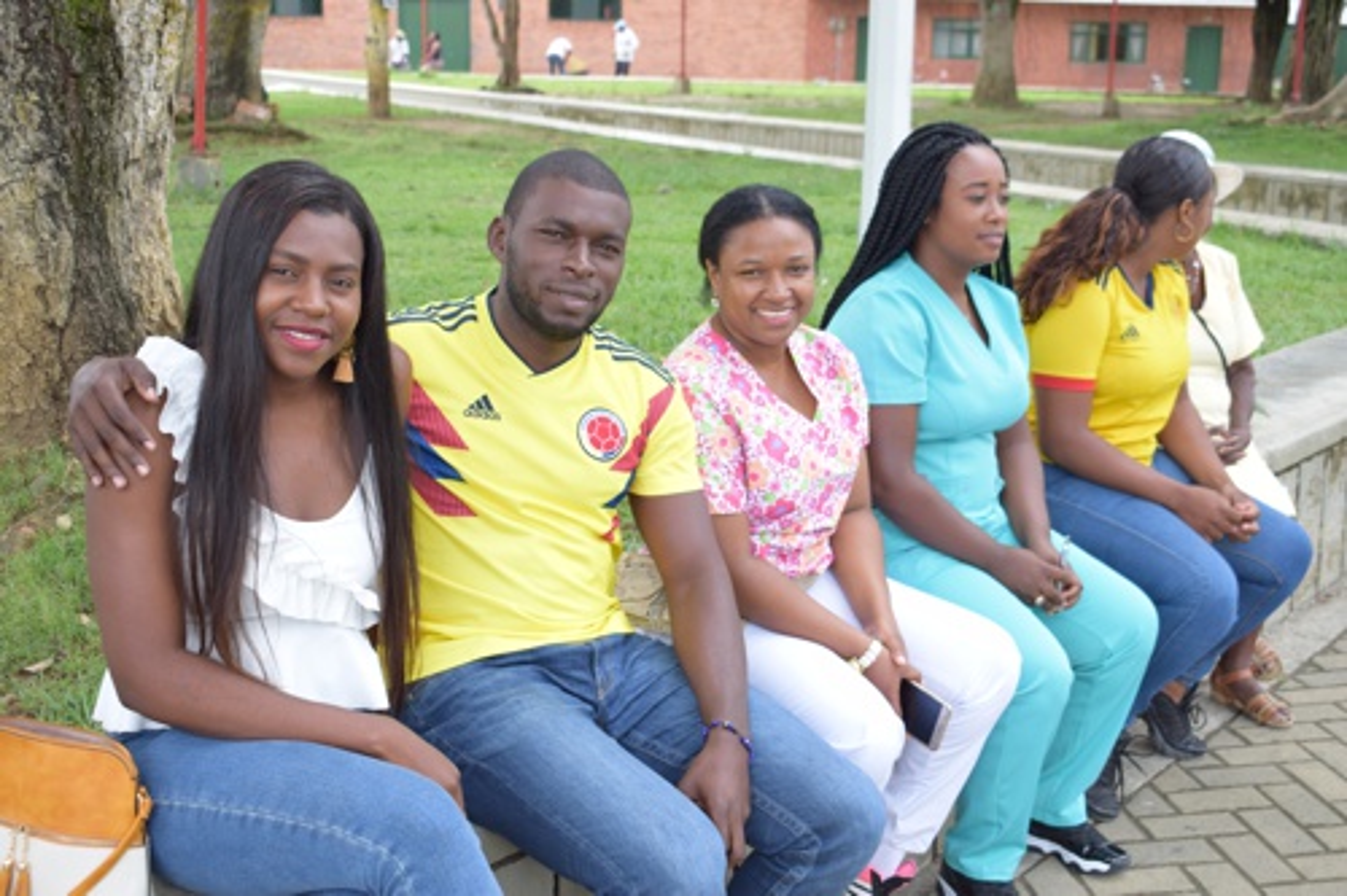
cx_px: 674
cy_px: 448
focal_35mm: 48
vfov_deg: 28.1
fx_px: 1795
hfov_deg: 41.1
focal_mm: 32
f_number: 5.6
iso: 200
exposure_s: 1/125
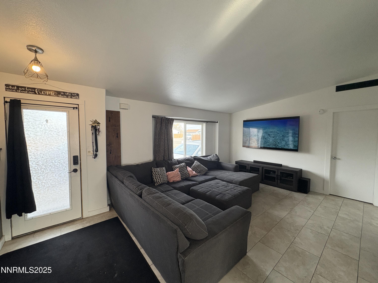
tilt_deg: -2.4
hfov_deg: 102.1
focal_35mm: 14
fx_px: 153
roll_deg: -0.1
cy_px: 142
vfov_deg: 85.7
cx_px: 189
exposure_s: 1/120
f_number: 2.2
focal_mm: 2.22
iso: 320
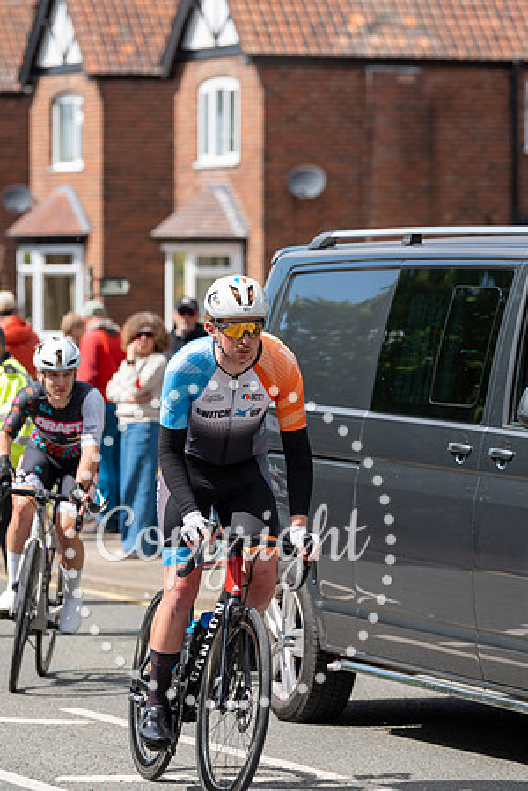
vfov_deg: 10.3
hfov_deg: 6.9
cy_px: 396
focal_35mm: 200
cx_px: 264
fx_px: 4400
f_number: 5.6
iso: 320
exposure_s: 1/1000
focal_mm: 200
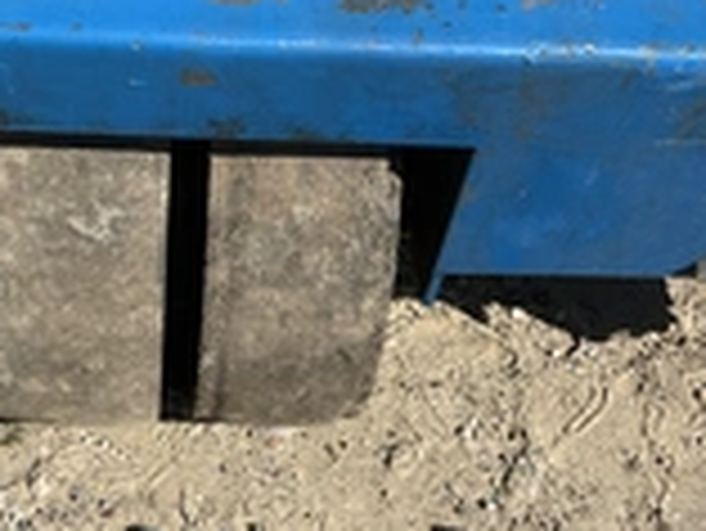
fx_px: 1510
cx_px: 261
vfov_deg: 19.8
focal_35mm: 74
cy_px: 400
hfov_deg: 26.2
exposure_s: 1/2058
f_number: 1.8
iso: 25
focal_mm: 3
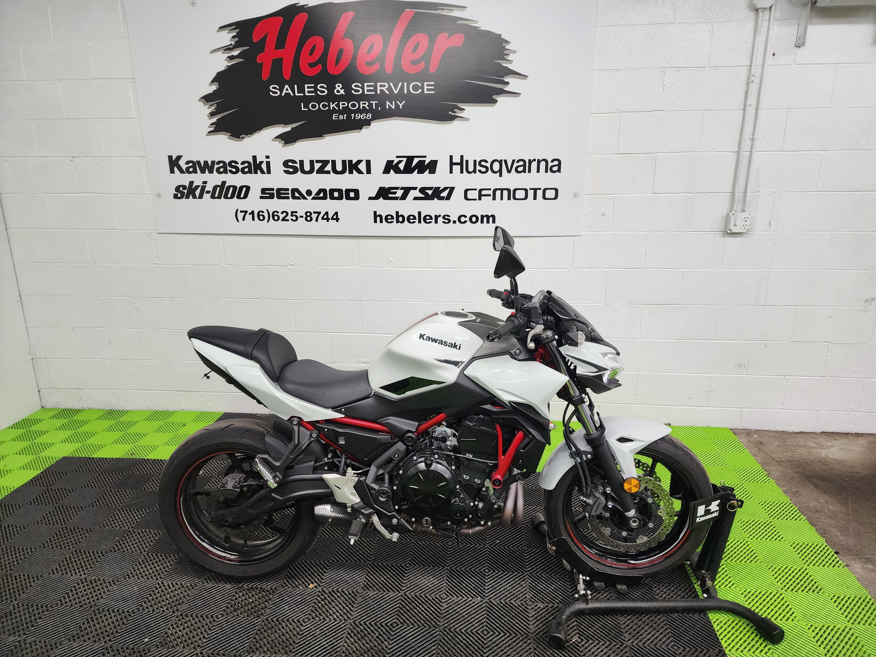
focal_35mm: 23
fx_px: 582
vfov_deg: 58.9
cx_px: 438
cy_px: 328
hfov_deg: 73.9
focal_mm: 6.4
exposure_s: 1/120
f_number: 1.8
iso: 250
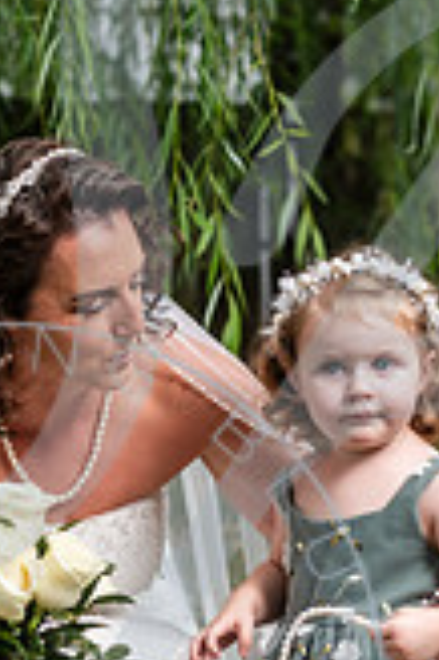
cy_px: 390
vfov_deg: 18.6
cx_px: 193
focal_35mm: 110
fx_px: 2016
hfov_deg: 12.4
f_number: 2.8
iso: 100
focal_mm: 40
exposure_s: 1/250
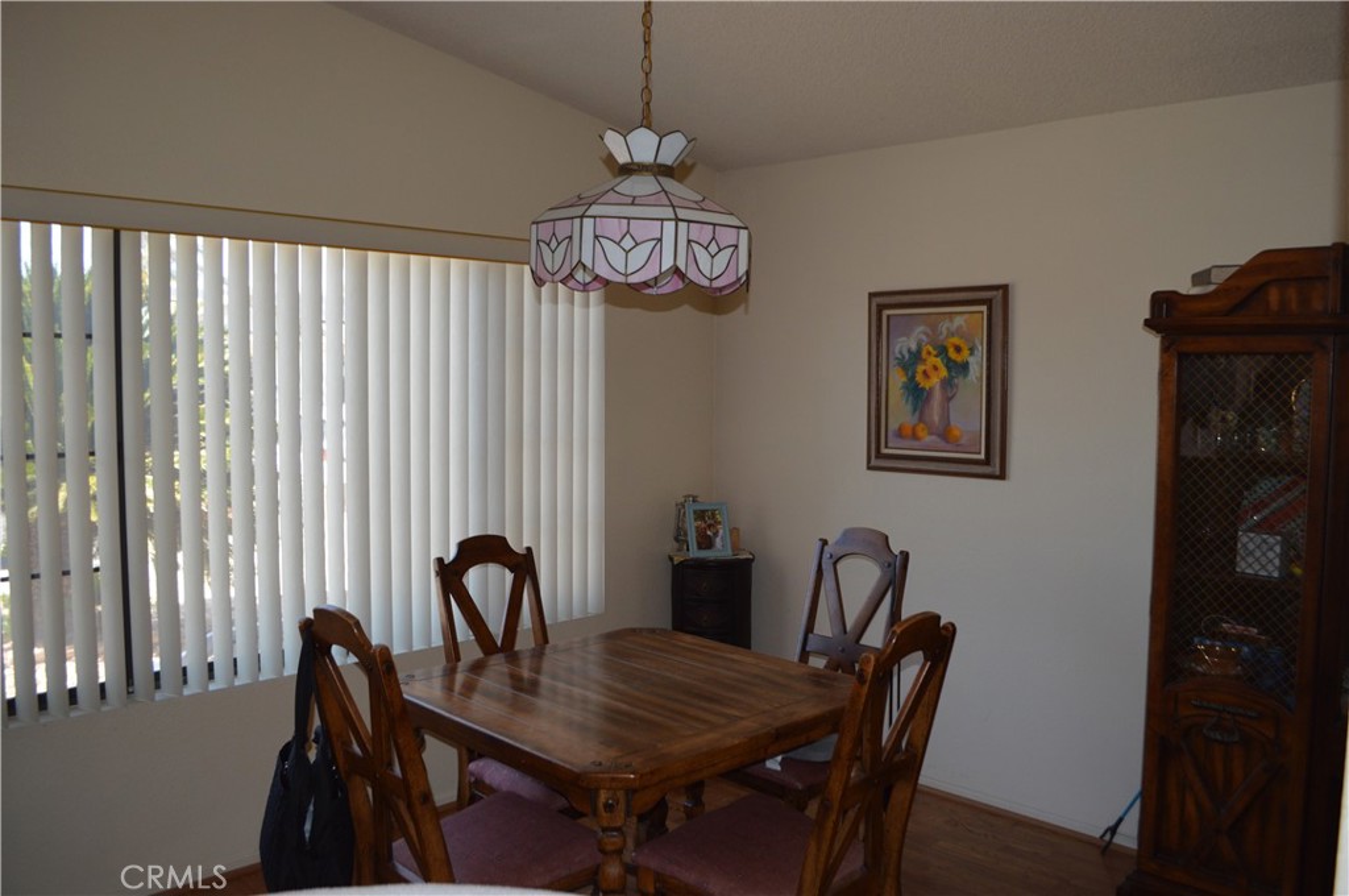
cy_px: 448
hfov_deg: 67.4
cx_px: 674
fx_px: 1010
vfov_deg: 47.8
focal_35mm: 27
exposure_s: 1/80
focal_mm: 18
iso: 400
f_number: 4
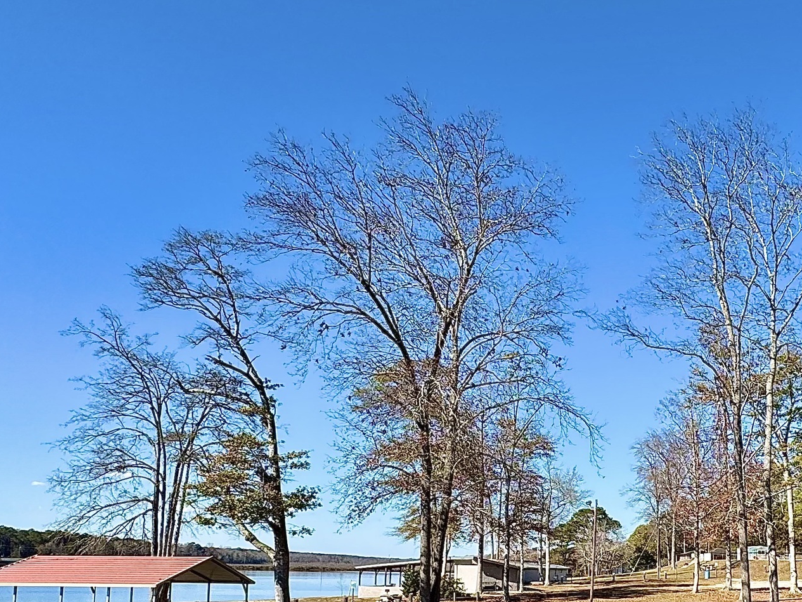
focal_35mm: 34
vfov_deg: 40.4
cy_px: 464
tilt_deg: +9.2
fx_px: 788
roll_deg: -0.8
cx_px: 572
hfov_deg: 52.3
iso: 50
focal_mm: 2.22
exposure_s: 1/1536
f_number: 2.2
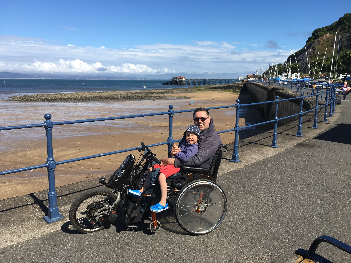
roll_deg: -1.3
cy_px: 132
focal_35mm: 29
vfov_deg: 48.2
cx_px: 176
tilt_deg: -9.4
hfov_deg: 61.7
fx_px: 294
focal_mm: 4.15
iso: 25
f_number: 2.2
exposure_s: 1/1972
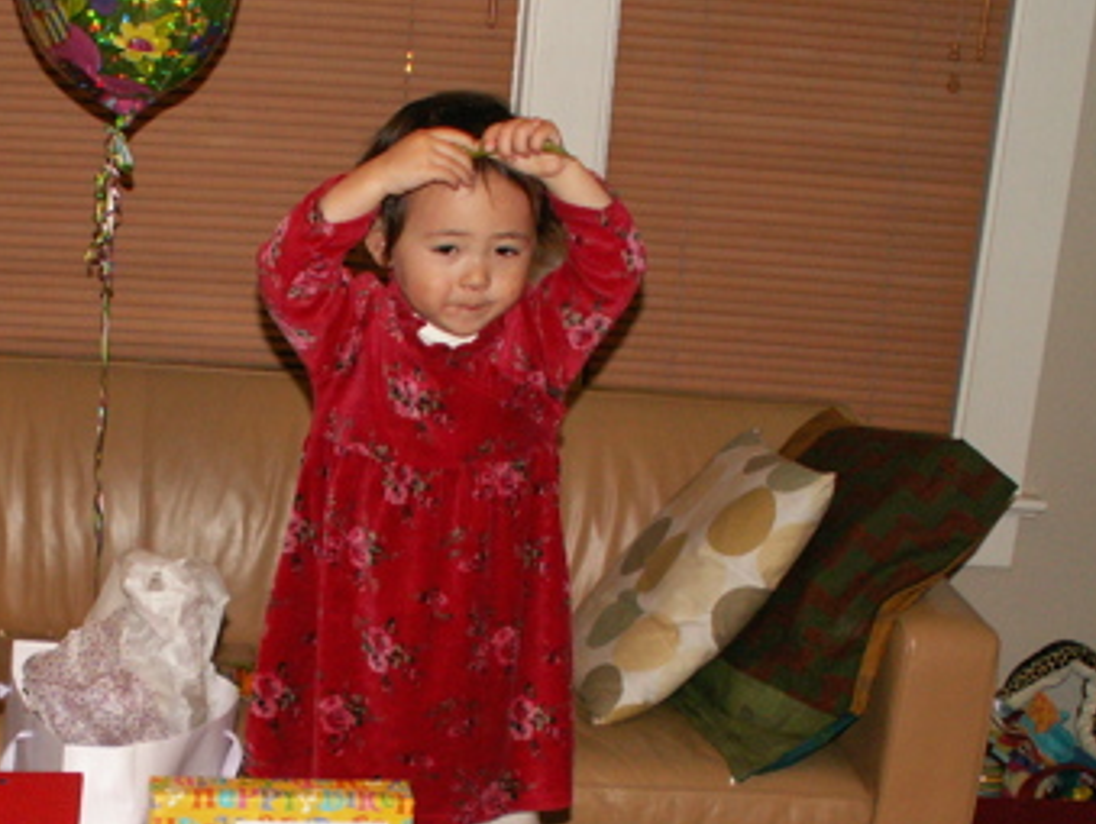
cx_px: 239
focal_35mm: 66
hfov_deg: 28.8
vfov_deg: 22.0
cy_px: 640
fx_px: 2092
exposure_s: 1/40
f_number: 2.8
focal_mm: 5.86
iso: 160
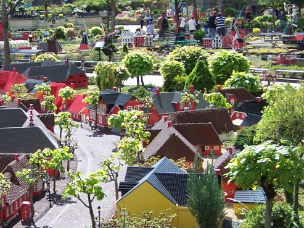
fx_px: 693
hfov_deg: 24.4
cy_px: 134
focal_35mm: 79
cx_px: 70
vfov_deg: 18.6
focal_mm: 6.3
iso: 80
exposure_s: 1/750
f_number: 2.8
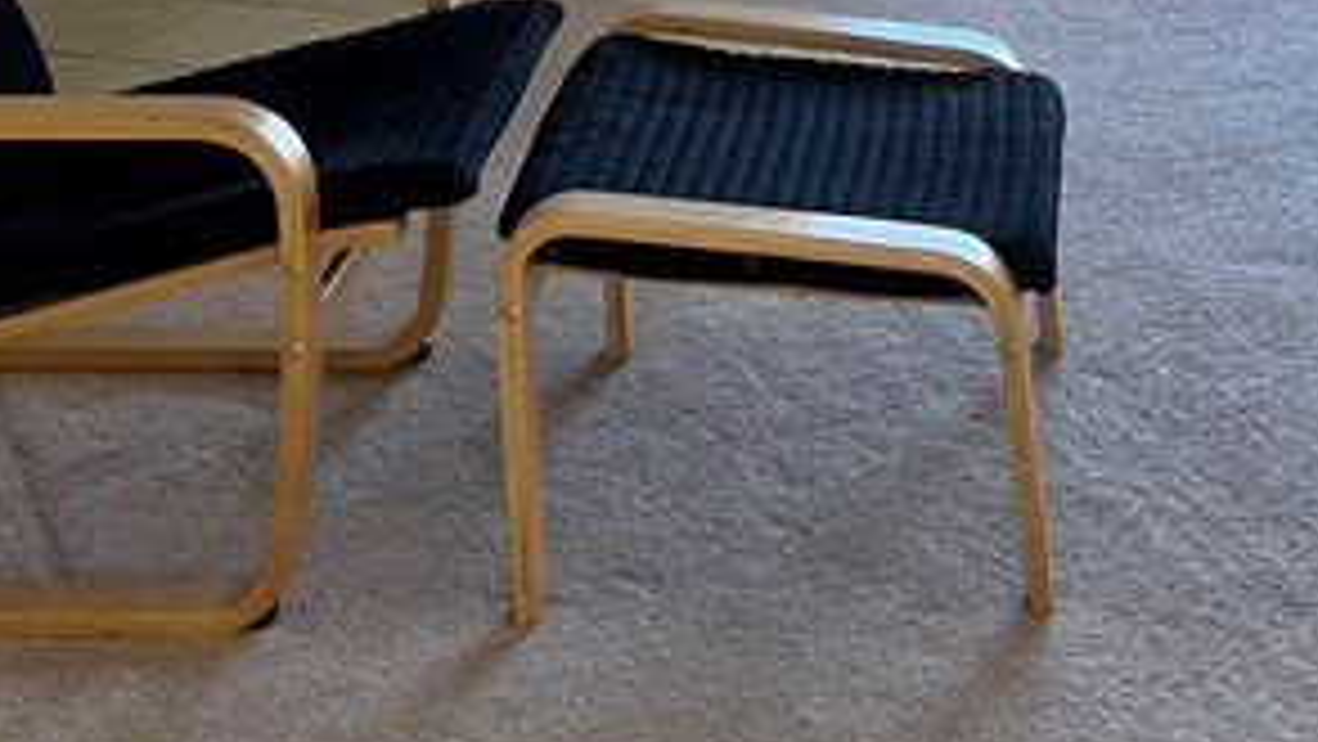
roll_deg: -1.3
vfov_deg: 11.0
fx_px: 3461
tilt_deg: -3.6
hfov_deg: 20.4
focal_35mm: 99
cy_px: -814
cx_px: 1498
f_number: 1.5
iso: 100
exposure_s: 1/120
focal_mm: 5.7
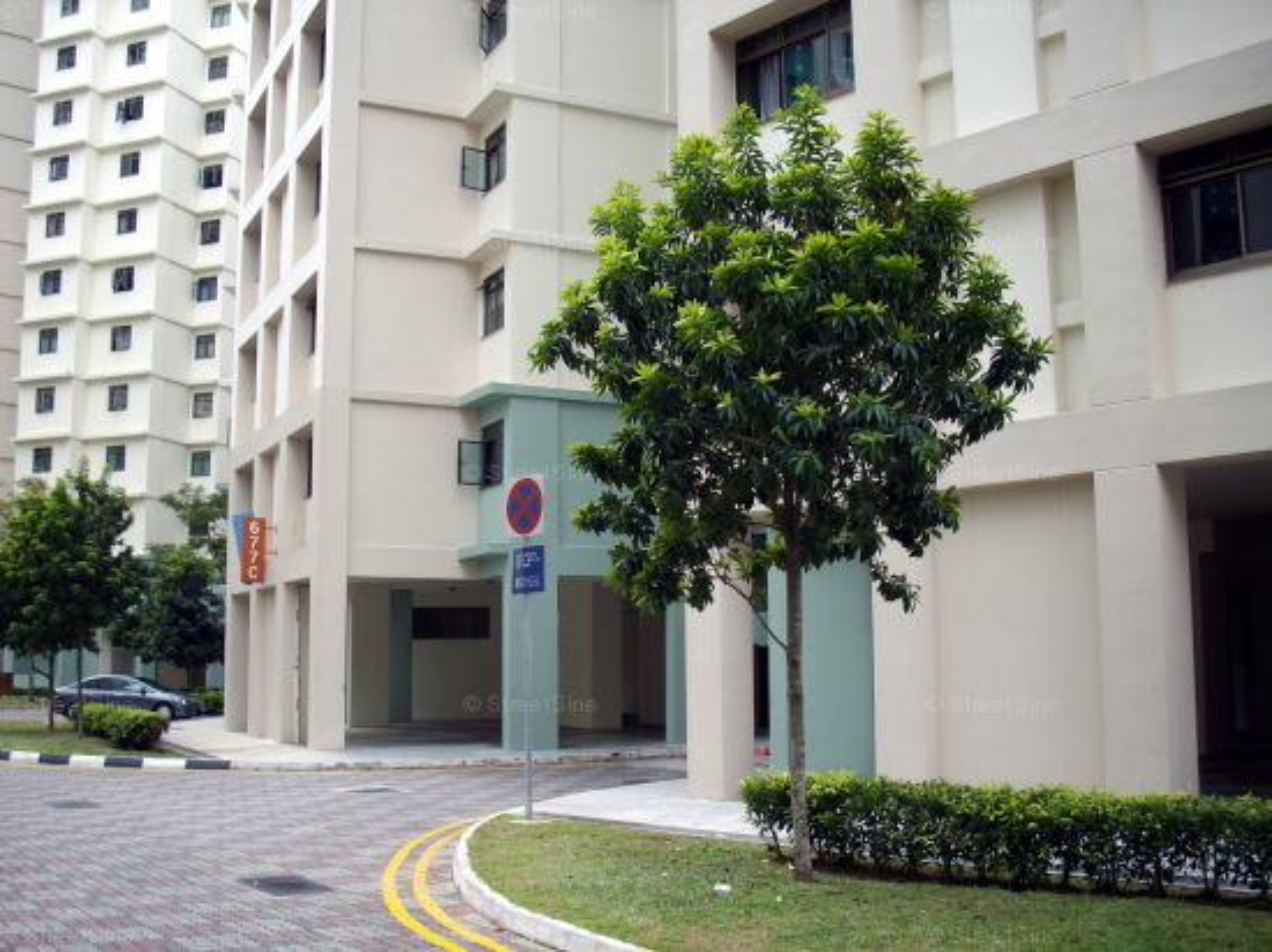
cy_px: 476
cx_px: 636
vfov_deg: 38.6
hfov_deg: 50.2
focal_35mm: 37
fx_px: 1359
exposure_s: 1/250
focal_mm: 6.2
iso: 80
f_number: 2.8
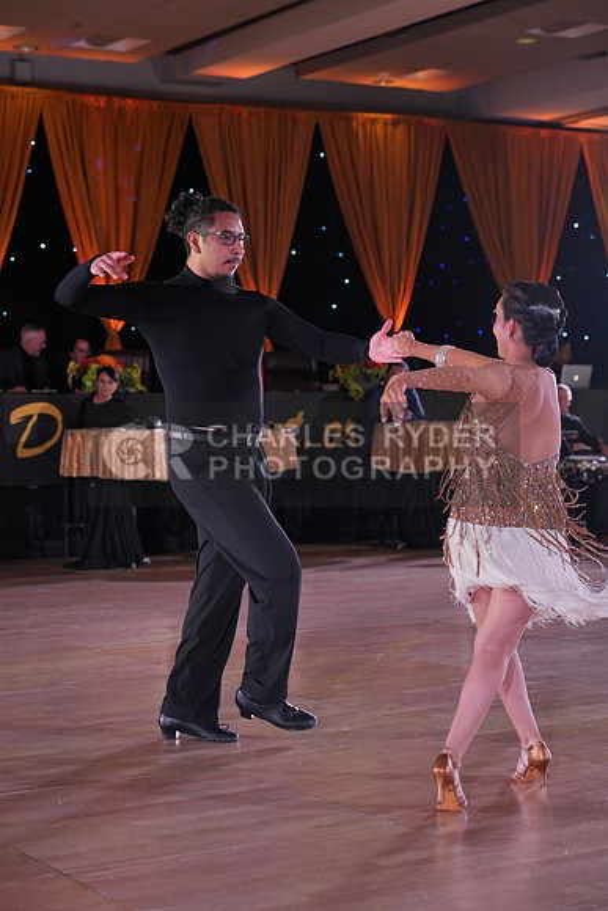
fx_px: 1772
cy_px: 456
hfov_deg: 19.5
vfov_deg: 28.8
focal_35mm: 70
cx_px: 304
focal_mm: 70
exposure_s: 1/400
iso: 1250
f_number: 4
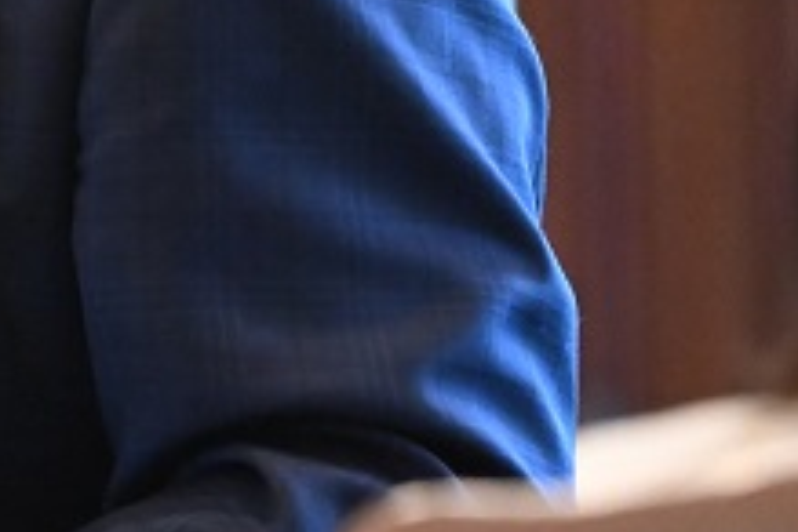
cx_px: -1035
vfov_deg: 1.3
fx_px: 24337
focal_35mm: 1098
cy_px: -40
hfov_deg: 1.9
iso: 6400
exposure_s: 1/250
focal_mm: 200
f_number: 4
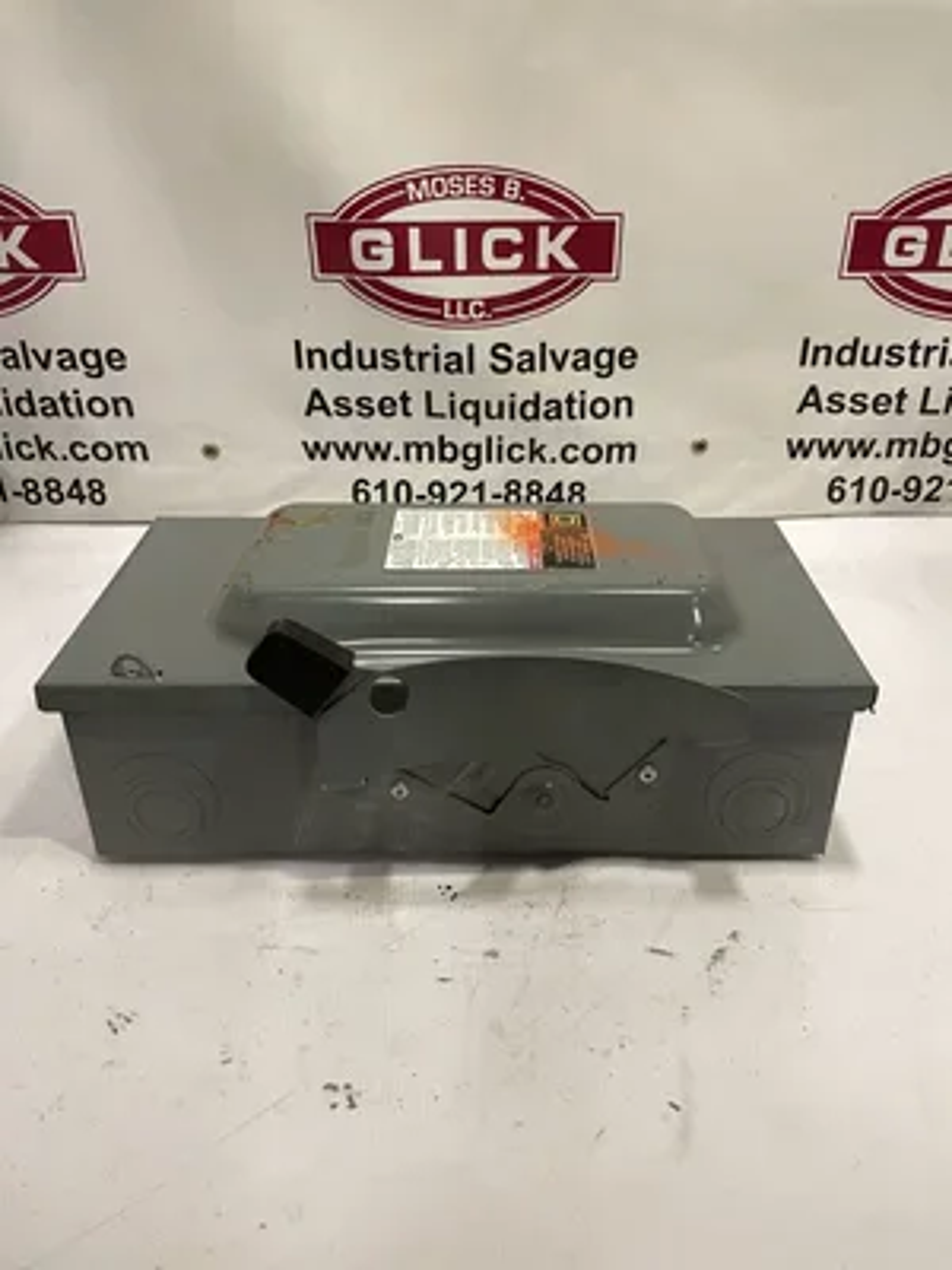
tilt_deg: -28.7
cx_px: 476
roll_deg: -0.4
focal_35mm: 26
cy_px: 635
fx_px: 953
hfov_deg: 53.1
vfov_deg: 67.3
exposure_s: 1/60
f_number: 1.6
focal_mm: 4.2
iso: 125
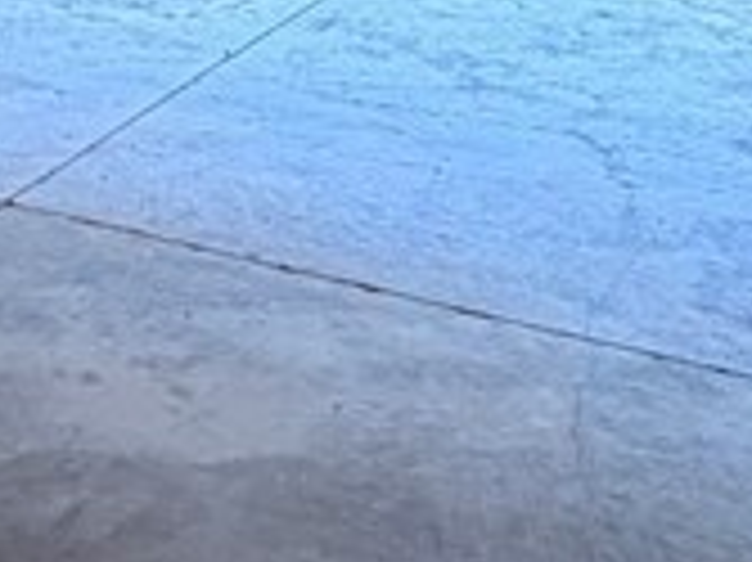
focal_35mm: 86
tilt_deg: -18.4
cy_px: 67
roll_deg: +2.0
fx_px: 1867
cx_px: -234
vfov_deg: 16.9
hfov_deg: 20.7
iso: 200
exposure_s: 1/120
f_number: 2.2
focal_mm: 2.22
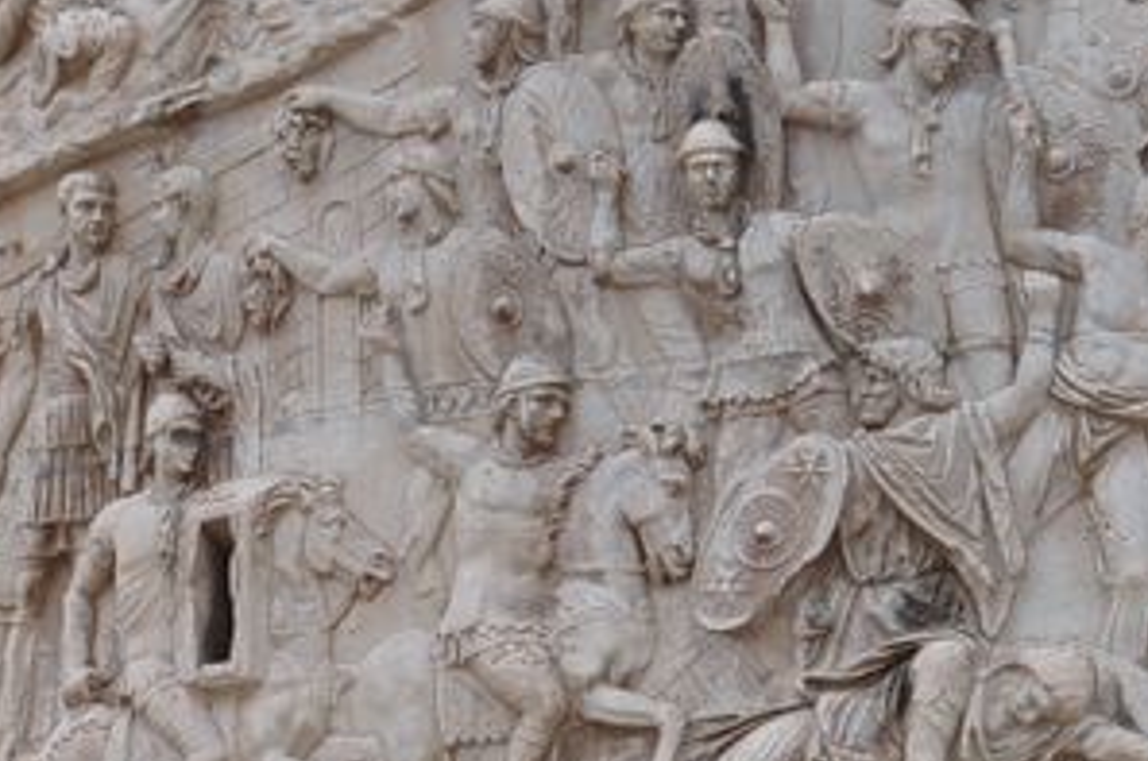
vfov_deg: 2.5
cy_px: 1051
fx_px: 17311
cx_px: 1264
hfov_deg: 3.8
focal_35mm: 544
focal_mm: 105
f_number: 9
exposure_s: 1/125
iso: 200
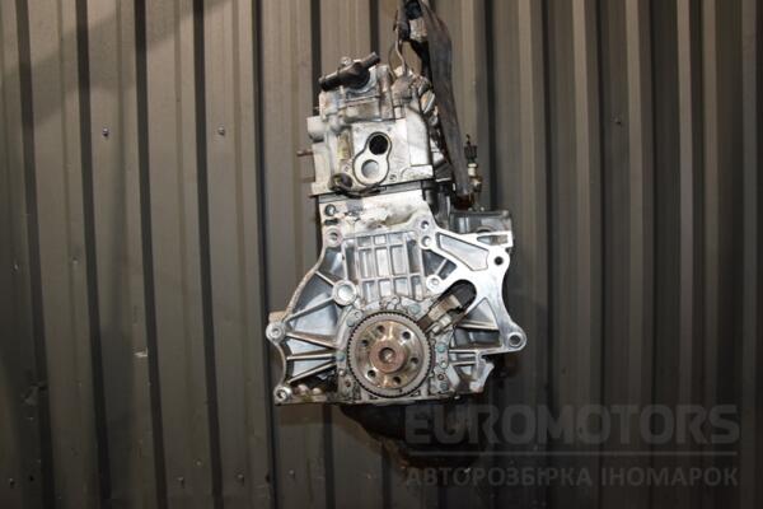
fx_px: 572
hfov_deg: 67.4
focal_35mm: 27
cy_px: 254
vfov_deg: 47.9
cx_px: 382
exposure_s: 1/60
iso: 800
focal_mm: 18
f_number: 5
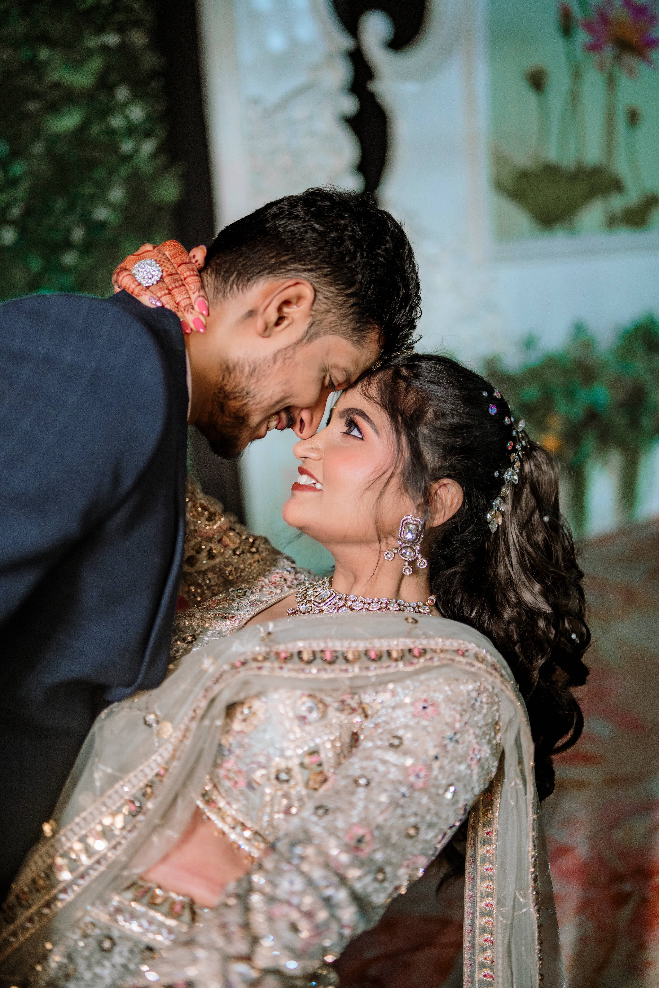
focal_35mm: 35
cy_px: 494
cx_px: 330
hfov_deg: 37.9
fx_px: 961
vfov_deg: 54.4
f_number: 1.4
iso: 640
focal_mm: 35
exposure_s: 1/400
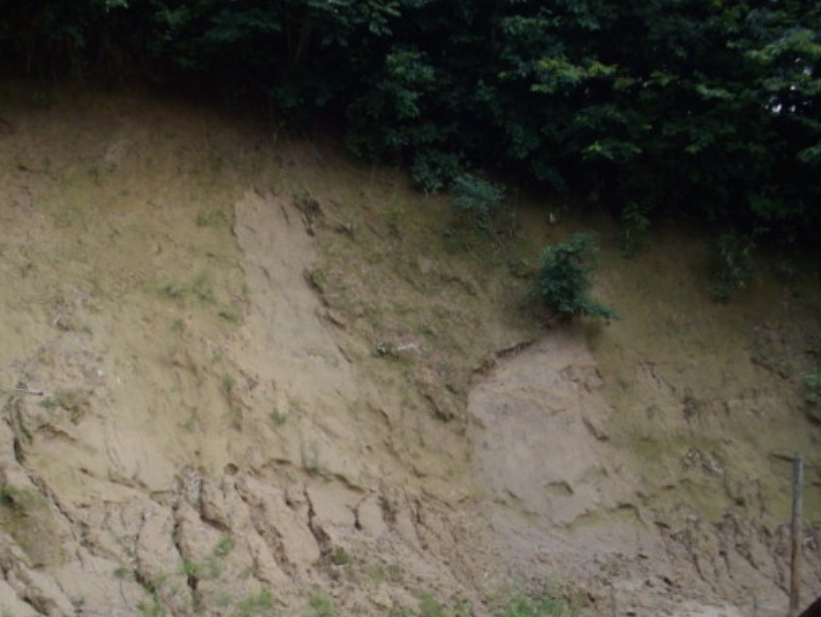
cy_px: 406
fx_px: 1472
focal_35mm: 62
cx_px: 359
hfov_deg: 31.1
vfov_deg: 23.6
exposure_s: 1/400
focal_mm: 6.2
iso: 80
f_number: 2.8
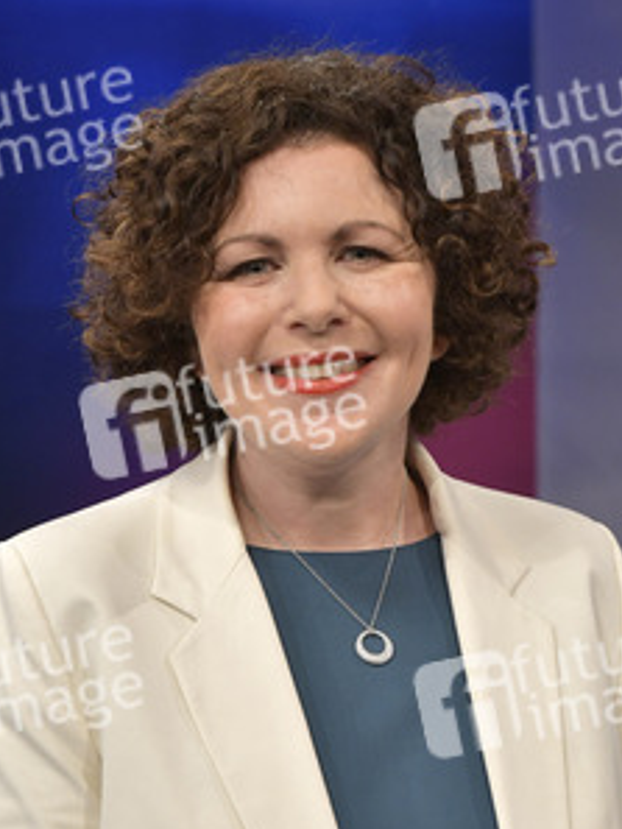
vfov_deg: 25.8
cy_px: 553
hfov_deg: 19.7
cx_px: 304
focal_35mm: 75
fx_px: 1796
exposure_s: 1/200
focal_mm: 58
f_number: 6.3
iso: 2500
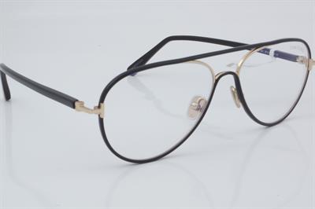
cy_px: 104
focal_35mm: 82
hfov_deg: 24.6
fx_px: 721
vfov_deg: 16.5
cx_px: 158
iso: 100
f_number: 32
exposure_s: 1/3
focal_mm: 55
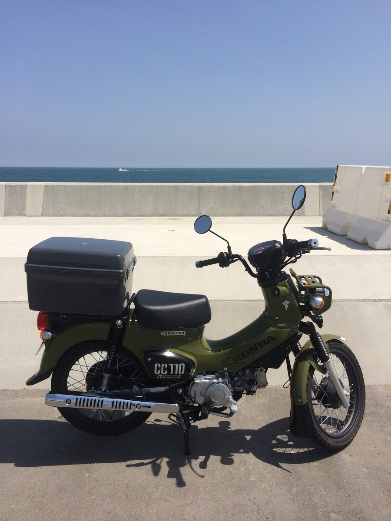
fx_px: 437
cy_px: 260
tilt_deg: -12.1
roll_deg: -0.1
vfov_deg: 61.7
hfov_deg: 48.2
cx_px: 196
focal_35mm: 29
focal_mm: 4.15
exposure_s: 1/4115
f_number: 2.2
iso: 40
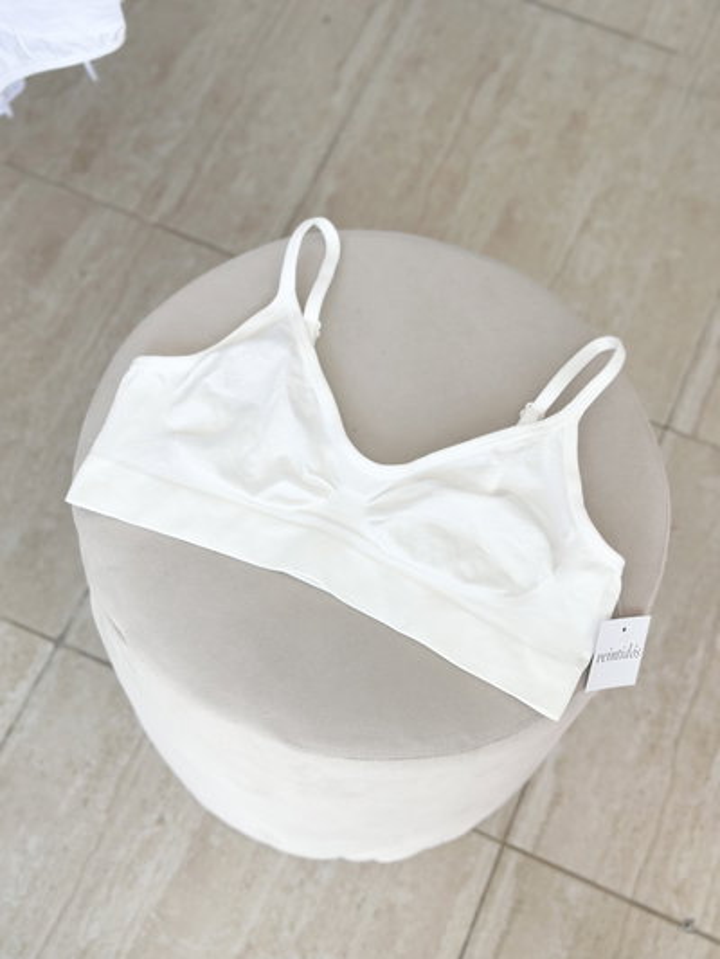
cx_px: 360
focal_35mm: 48
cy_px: 480
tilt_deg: -67.5
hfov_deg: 30.3
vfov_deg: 39.6
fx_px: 1331
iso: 80
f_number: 1.78
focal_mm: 6.86
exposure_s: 1/389
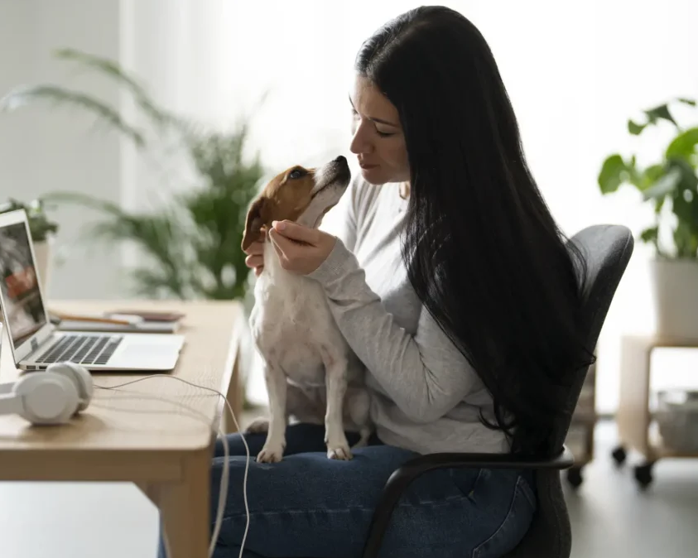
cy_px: 280
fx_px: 1177
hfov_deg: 33.0
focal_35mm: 57
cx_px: 297
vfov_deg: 26.7
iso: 640
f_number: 1.2
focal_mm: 50
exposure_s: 1/500
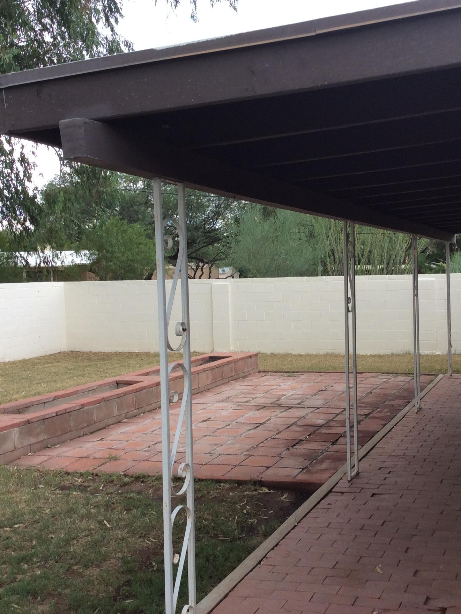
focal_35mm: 43
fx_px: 763
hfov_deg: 33.1
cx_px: 327
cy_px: 307
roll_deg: +0.1
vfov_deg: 43.8
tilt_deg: -0.7
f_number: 2.4
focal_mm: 3.3
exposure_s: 1/192
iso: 32
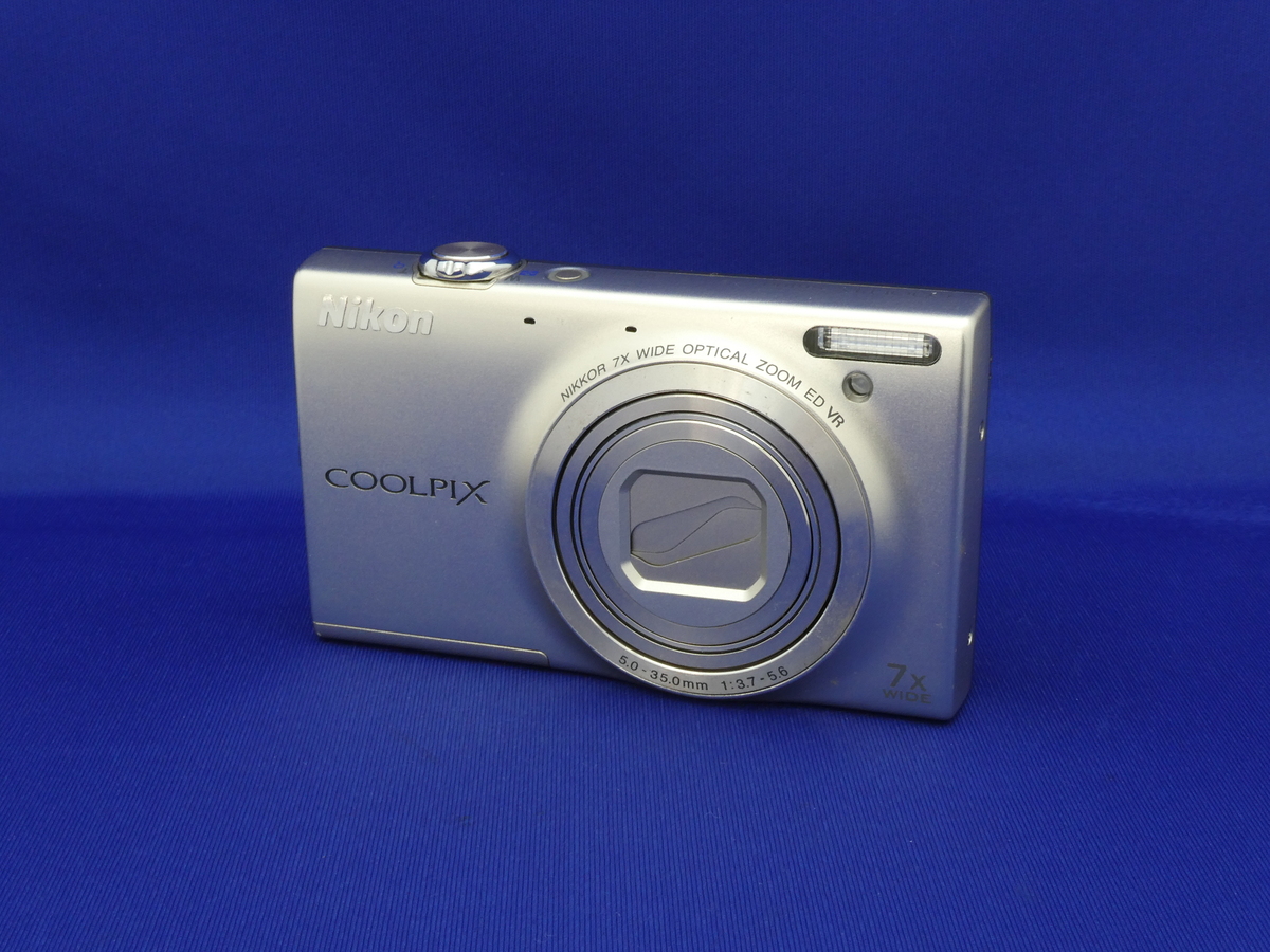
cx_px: 635
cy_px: 476
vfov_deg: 29.1
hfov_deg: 38.2
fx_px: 1834
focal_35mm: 50
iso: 200
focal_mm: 9
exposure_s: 1/4
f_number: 8
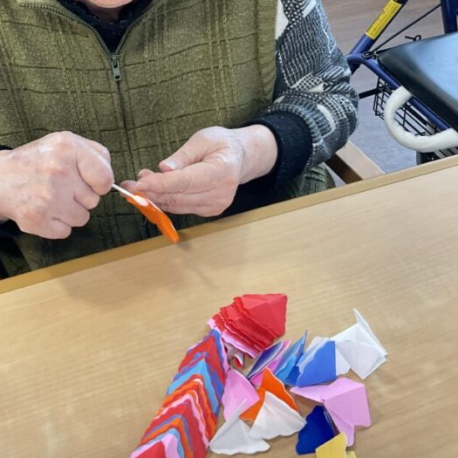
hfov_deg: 33.7
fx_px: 748
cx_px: 147
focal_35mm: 50
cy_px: 100
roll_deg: -2.6
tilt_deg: -37.9
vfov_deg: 33.2
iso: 100
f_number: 1.8
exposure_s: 1/60
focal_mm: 3
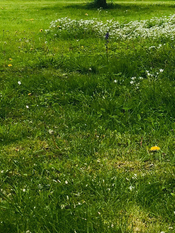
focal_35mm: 90
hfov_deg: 16.4
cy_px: 13
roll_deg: +1.5
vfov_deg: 21.2
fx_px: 607
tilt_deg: -3.7
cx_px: 94
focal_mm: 4.15
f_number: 2.2
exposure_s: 1/785
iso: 25
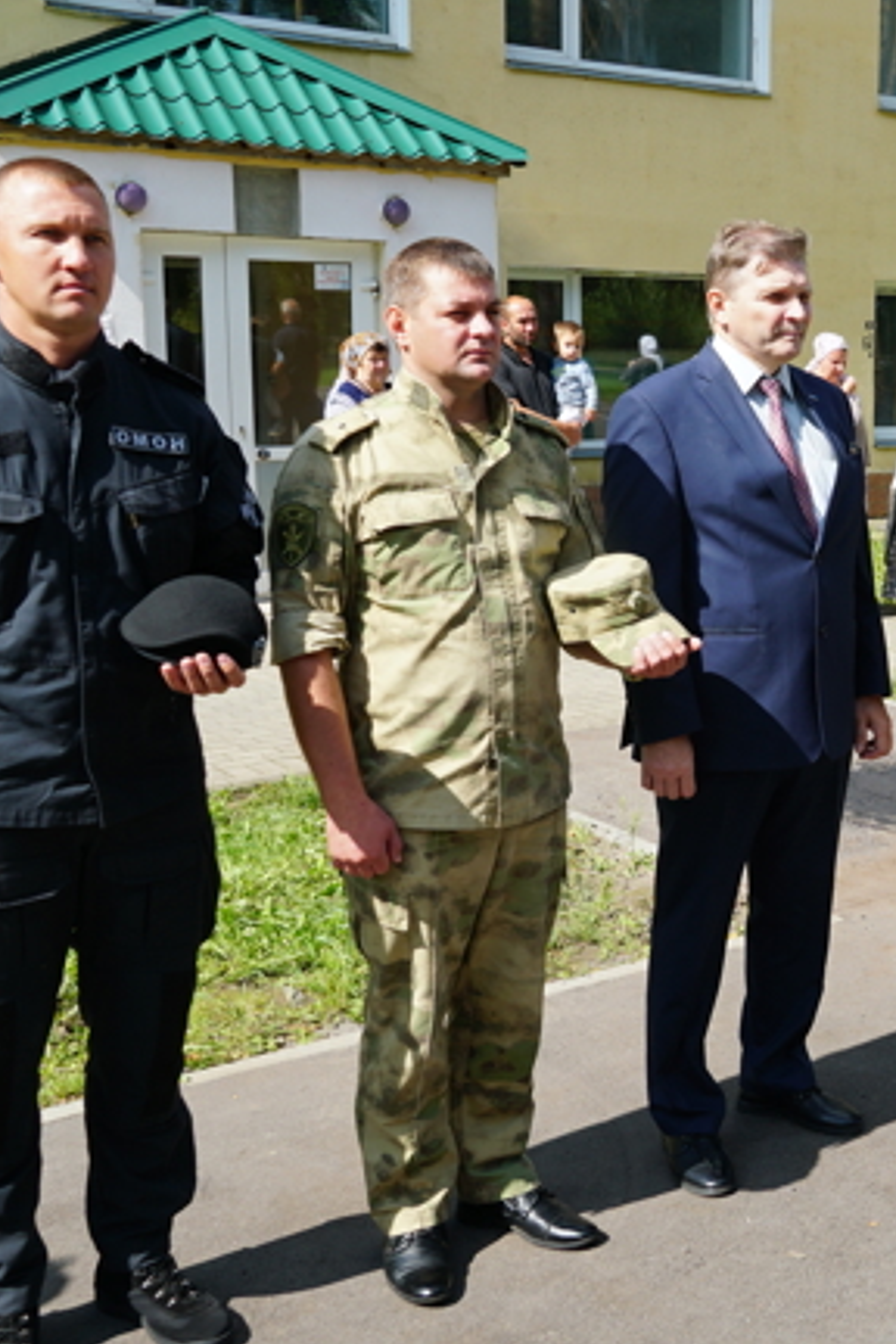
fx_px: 1755
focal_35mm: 47
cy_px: 619
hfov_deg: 26.9
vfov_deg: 41.9
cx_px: 918
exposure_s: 1/125
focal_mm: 18
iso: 100
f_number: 8
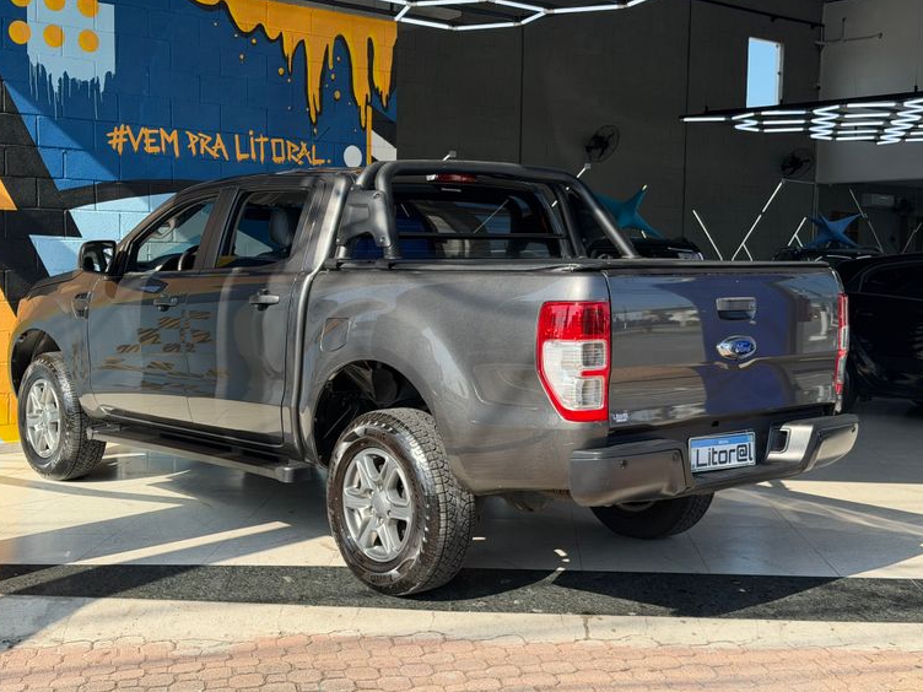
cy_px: 341
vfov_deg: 29.7
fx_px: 1307
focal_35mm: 49
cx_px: 455
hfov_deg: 38.9
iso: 80
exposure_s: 1/1715
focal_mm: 6.76
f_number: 1.78
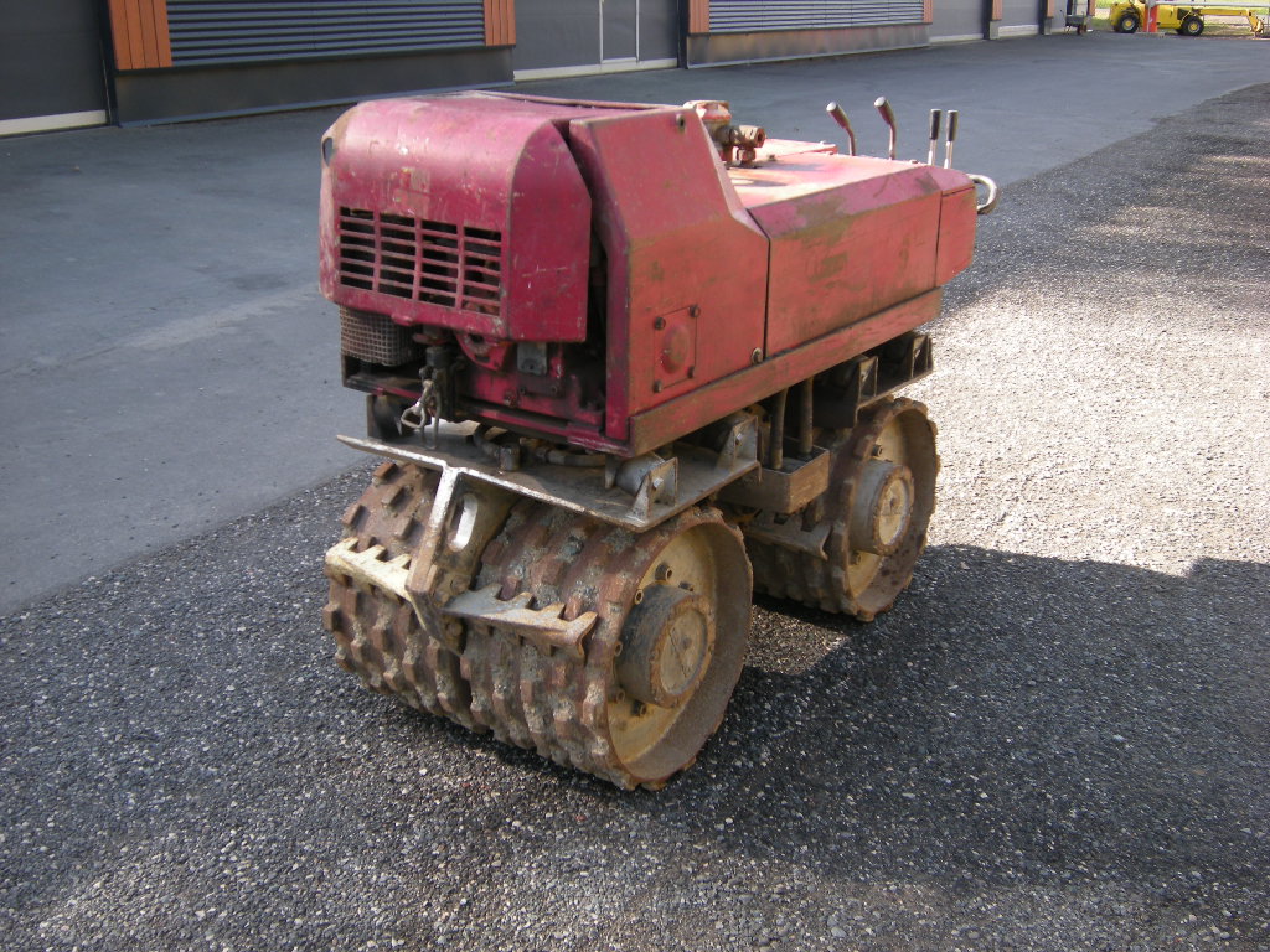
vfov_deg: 37.7
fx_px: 1394
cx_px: 635
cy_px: 476
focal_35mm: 38
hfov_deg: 49.0
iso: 64
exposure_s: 1/91
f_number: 3.2
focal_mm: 6.3
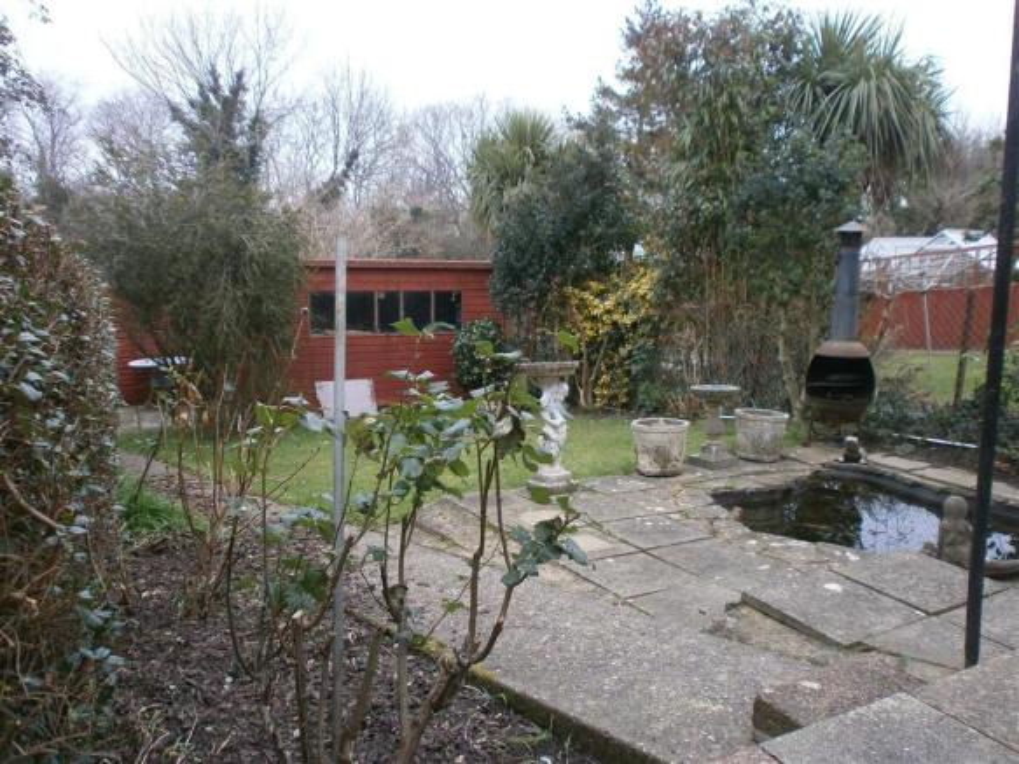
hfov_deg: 65.3
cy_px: 382
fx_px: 795
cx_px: 510
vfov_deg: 51.3
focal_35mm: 27
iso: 100
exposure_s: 1/80
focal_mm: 4.8
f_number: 2.9
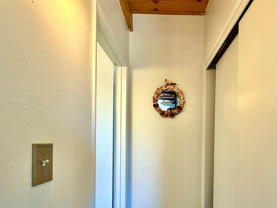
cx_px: 170
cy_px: 141
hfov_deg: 77.9
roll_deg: -0.3
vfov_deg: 61.7
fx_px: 168
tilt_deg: -0.8
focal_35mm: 21
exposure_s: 1/60
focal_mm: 2.22
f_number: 2.2
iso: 160
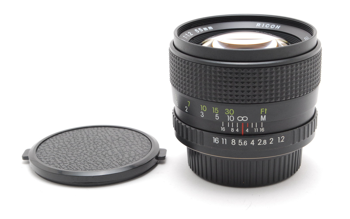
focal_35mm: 85
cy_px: 103
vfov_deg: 15.4
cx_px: 175
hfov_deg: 24.5
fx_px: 806
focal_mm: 55
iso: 400
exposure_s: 1/100
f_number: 16
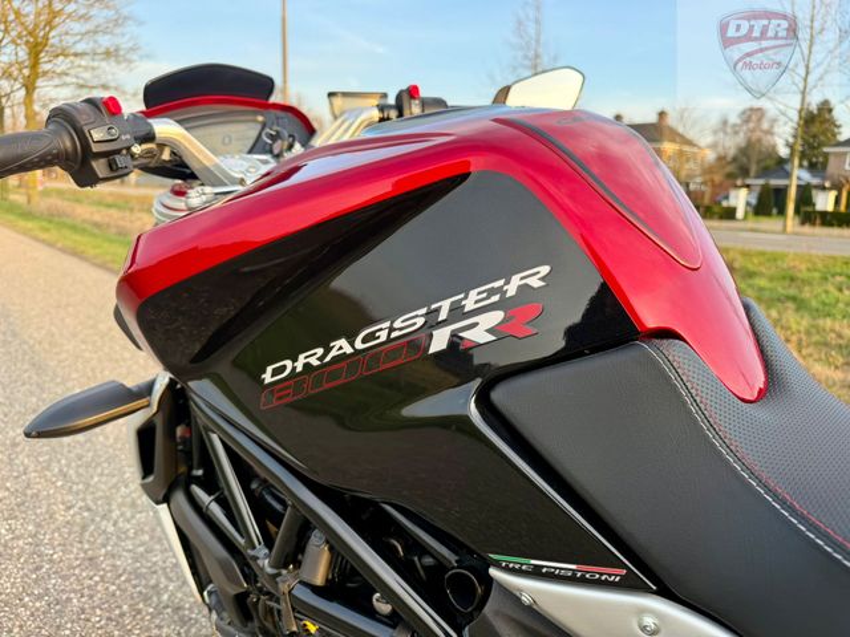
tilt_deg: -11.7
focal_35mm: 24
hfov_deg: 71.6
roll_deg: -3.0
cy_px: 318
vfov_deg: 56.8
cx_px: 425
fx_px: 589
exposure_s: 1/322
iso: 100
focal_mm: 6.76
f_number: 1.78
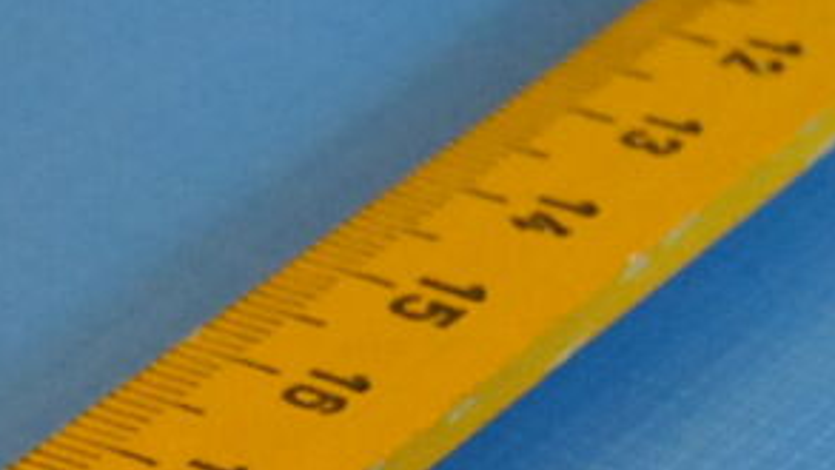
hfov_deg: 10.6
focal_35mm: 197
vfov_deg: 5.9
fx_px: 4373
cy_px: 1156
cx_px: -368
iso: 720
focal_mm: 19
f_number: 3.5
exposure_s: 1/30
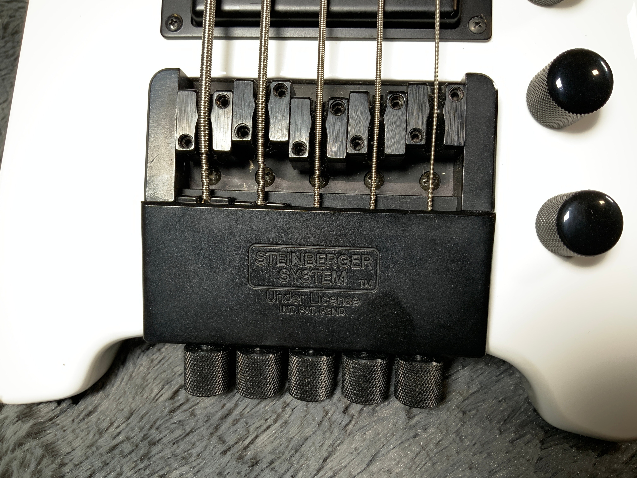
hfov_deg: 61.7
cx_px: 318
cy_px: 239
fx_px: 534
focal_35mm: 29
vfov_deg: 48.2
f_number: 1.8
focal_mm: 3
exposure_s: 1/104
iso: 64
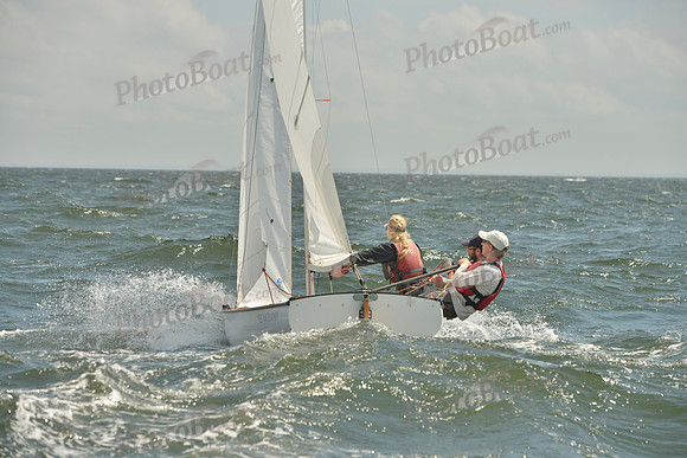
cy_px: 229
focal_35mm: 125
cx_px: 344
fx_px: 2386
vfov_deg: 11.0
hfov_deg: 16.4
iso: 200
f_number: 6.3
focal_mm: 125
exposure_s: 1/1600
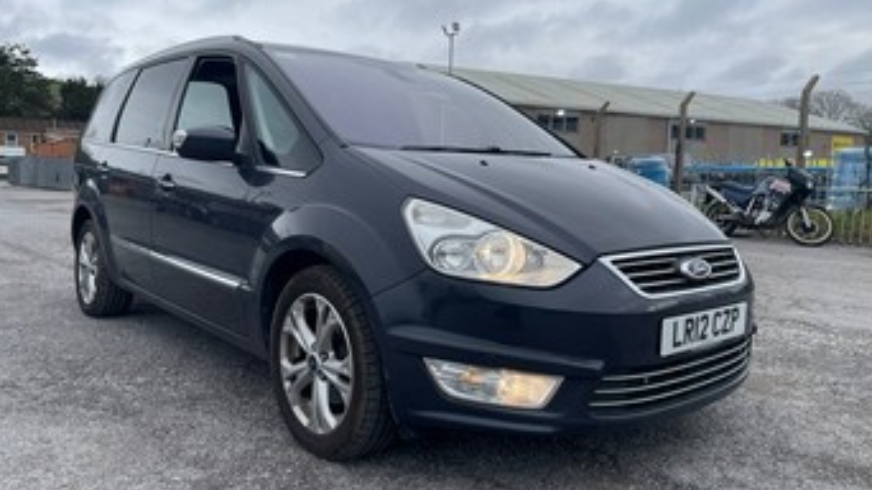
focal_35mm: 29
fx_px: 670
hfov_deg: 66.1
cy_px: 219
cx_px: 431
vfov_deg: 40.1
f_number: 1.6
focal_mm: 4.2
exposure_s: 1/3125
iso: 32
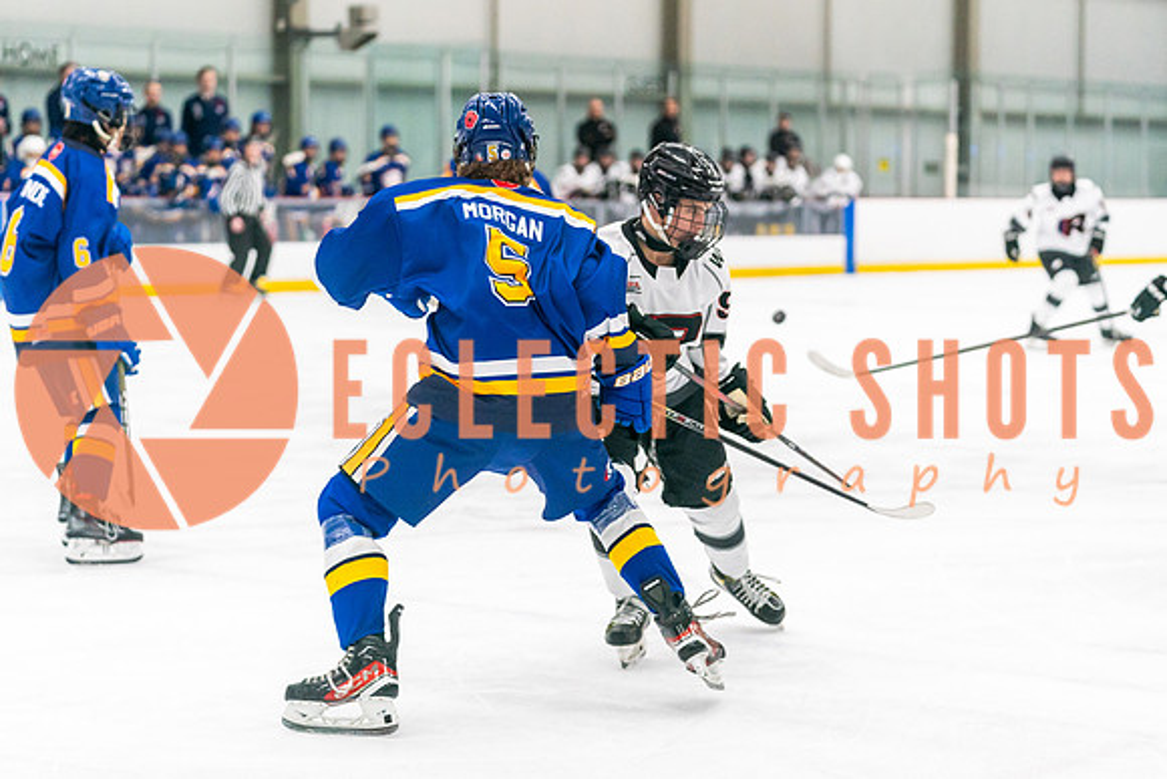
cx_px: 566
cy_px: 357
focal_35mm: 93
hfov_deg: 21.8
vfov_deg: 14.7
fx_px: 3026
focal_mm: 83
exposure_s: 1/1250
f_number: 2.8
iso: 3200
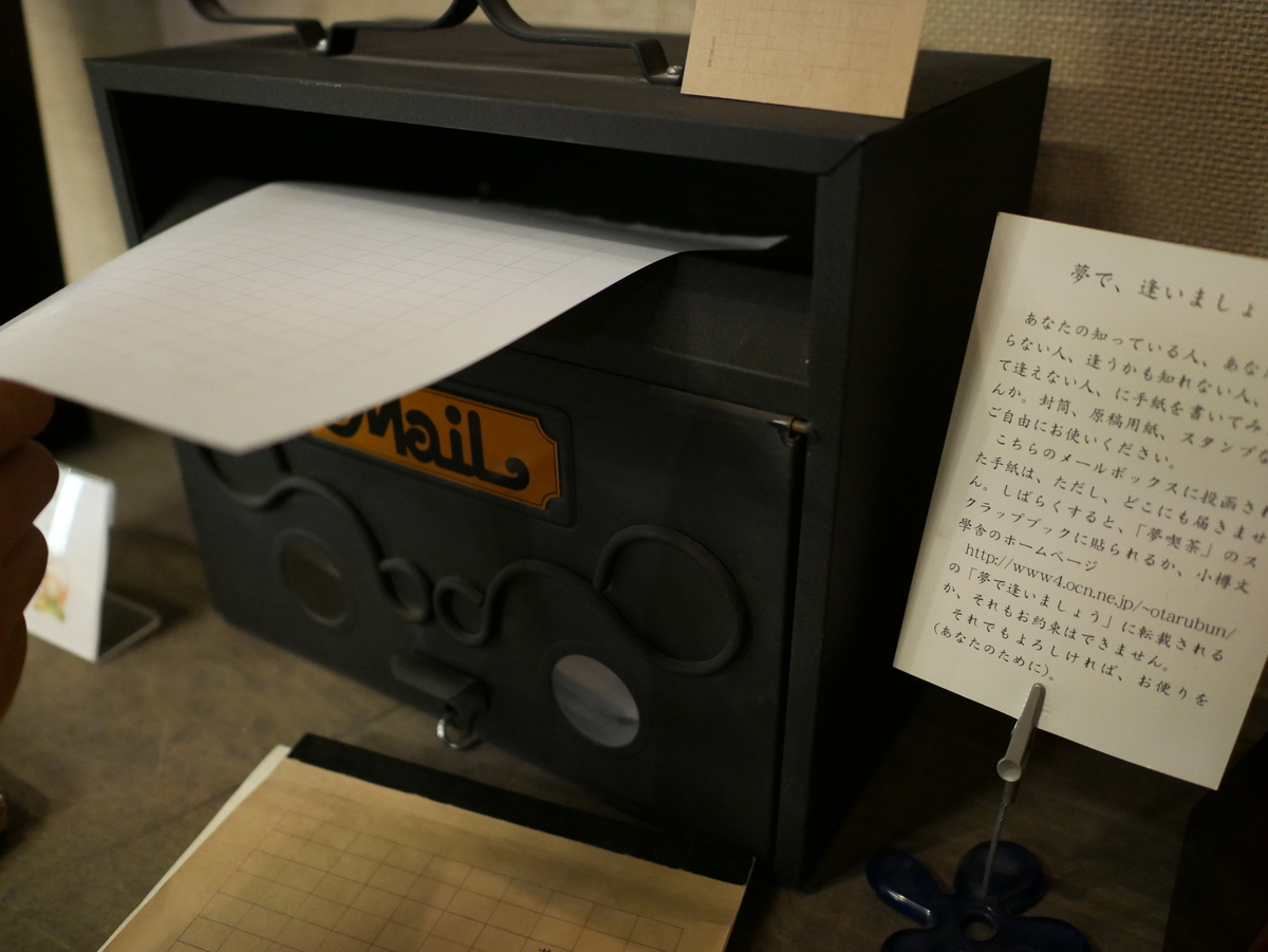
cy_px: 476
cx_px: 634
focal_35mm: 30
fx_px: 1099
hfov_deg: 59.9
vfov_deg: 46.8
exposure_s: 1/125
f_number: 1.7
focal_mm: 15
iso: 2000
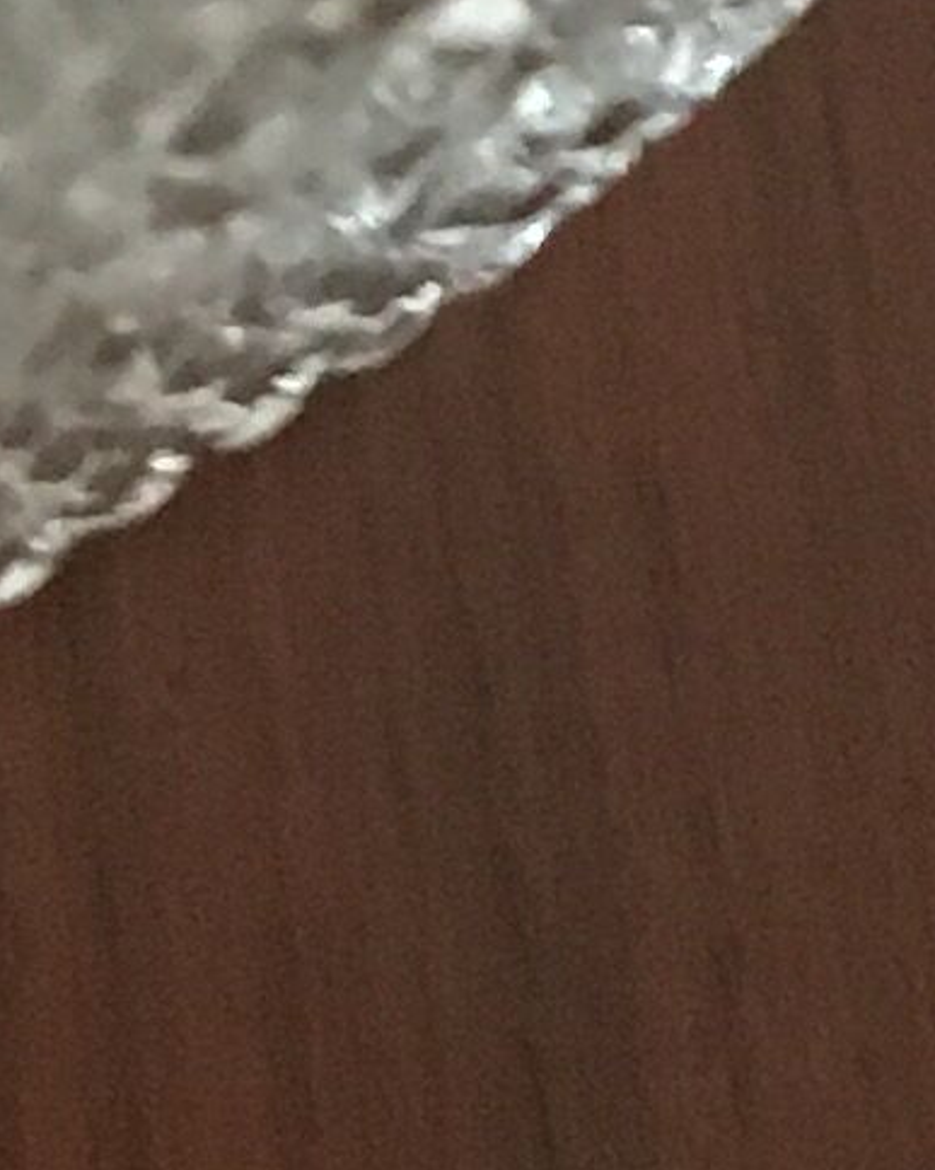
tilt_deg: -65.8
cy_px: 133
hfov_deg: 6.5
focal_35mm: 236
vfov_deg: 8.2
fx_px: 8166
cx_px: 227
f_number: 2.2
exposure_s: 1/17
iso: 640
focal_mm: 4.15
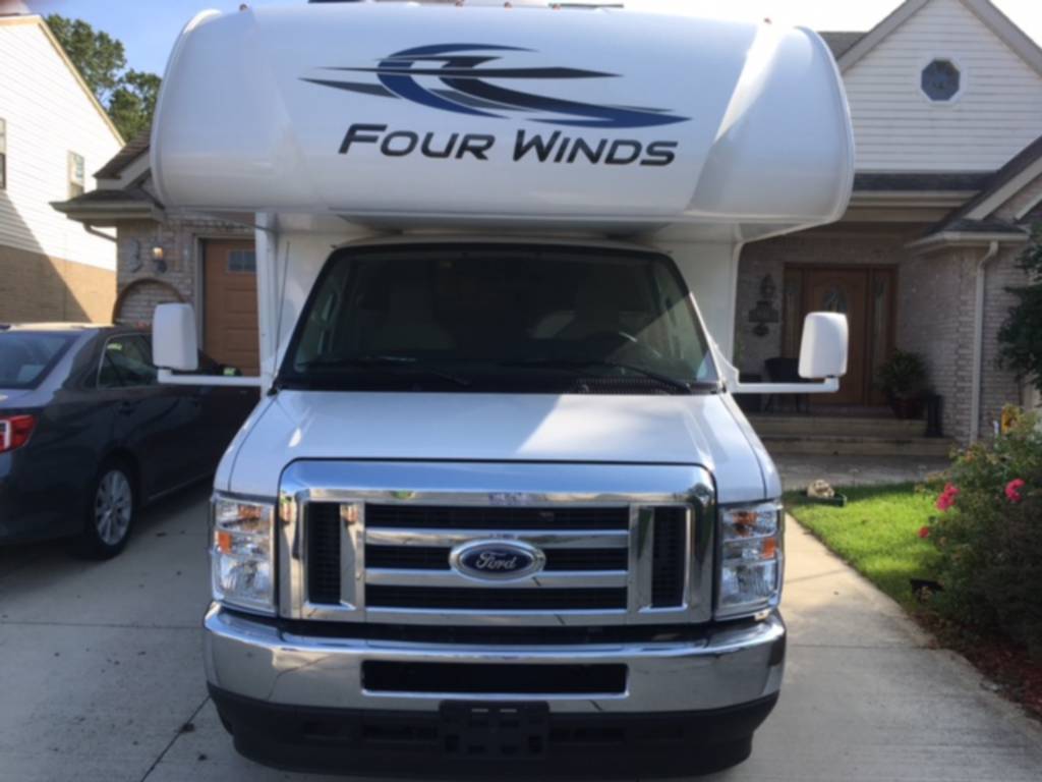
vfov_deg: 48.2
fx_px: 873
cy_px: 391
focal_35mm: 29
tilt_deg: -2.5
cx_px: 521
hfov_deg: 61.7
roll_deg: -1.8
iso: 25
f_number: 2.2
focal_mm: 4.15
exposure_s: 1/587
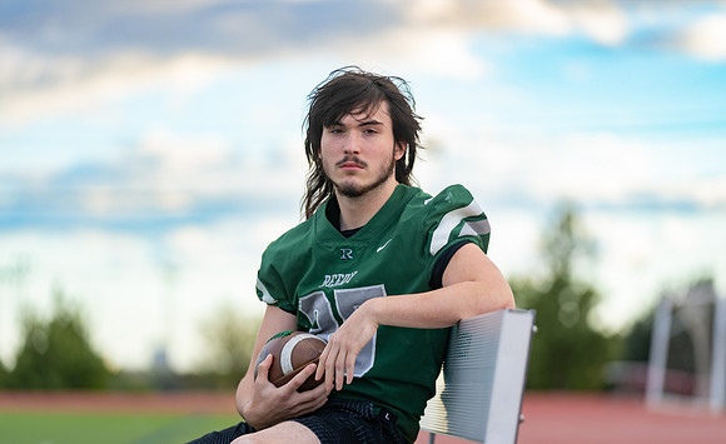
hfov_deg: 11.6
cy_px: 256
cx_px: 354
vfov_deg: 7.1
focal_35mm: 181
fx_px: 3565
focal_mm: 167
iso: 125
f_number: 2.8
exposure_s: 1/400
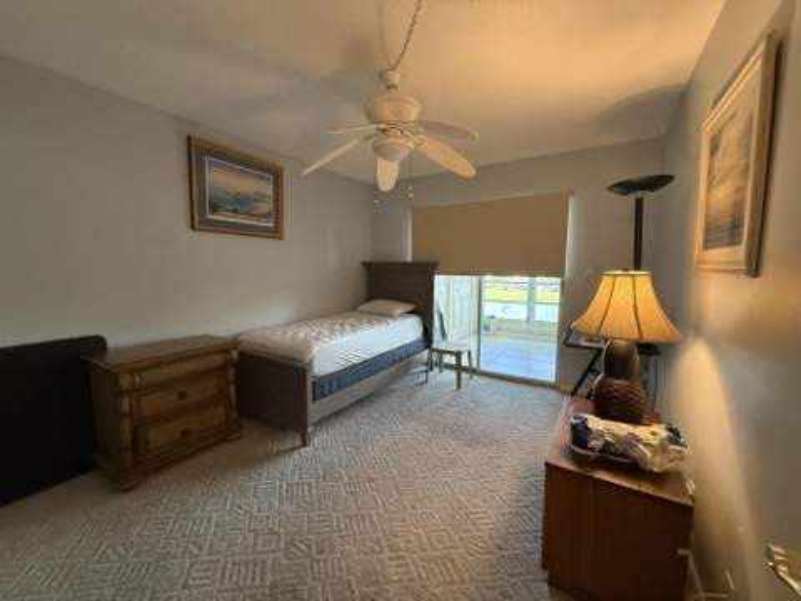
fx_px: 324
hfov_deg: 102.1
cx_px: 400
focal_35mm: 14
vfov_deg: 85.7
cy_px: 300
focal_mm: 2.22
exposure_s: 1/120
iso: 640
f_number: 2.2
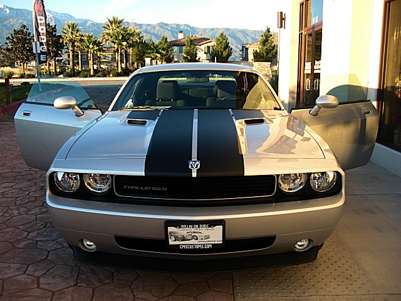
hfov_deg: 51.4
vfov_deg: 39.7
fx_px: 417
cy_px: 150
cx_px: 200
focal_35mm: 36
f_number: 2.8
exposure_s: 1/160
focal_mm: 6.3
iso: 50
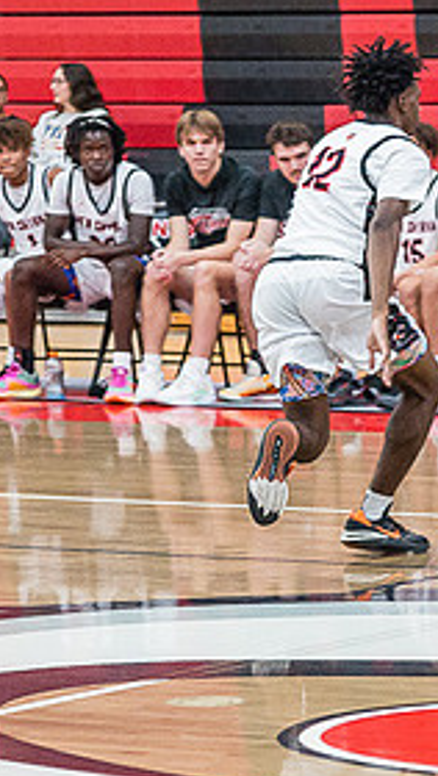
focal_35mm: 260
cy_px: 396
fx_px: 5355
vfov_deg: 8.3
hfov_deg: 4.7
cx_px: 288
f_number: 4
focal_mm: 120
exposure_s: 1/320
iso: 5000
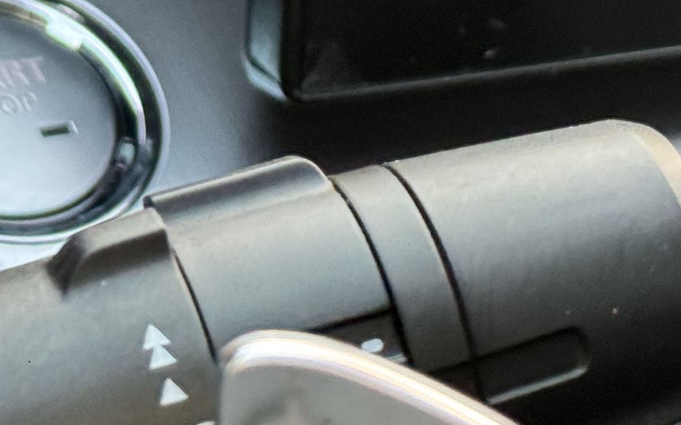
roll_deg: -10.4
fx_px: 3377
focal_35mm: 182
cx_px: 48
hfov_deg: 11.4
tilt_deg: -30.4
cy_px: -186
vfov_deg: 7.1
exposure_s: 1/37
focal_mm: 6.76
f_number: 1.78
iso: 400
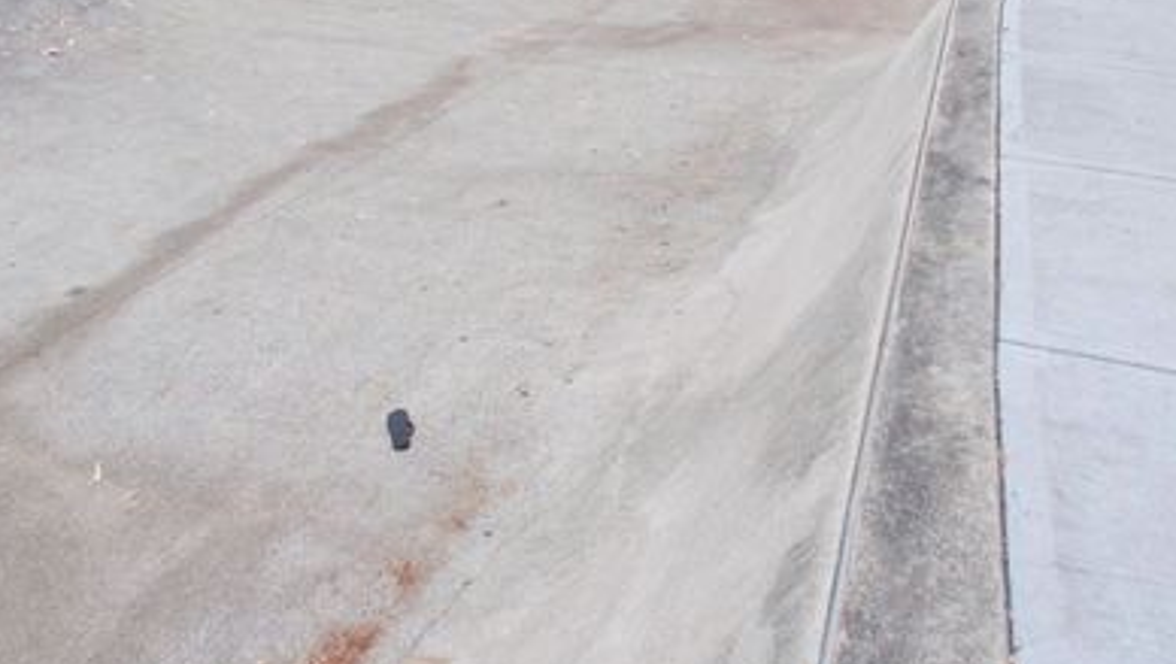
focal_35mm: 35
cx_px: 597
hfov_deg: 56.6
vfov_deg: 33.3
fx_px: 1092
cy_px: 185
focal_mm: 4.6
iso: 125
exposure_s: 1/25
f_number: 3.2
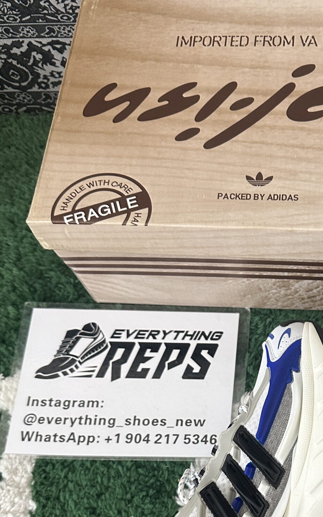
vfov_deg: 43.8
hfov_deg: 27.8
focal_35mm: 44
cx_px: 307
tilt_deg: -68.5
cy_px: 390
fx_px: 620
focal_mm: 6.86
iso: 320
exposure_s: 1/50
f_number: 1.78
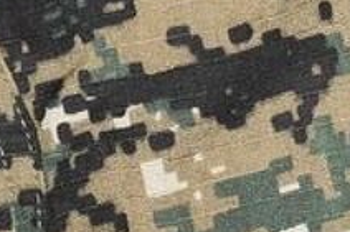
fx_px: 1651
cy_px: 320
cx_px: 68
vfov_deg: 7.9
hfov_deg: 12.0
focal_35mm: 170
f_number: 1.8
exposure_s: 1/50
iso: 67
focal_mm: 5.4
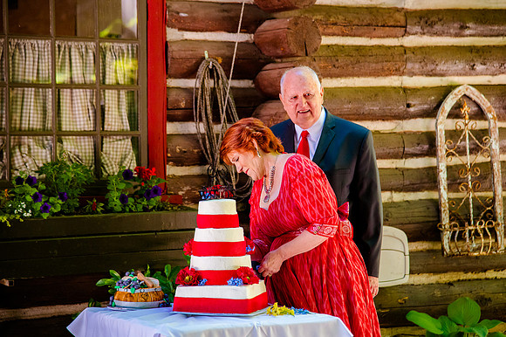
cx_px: 253
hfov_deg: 17.2
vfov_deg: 11.5
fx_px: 1675
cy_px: 168
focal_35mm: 119
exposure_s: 1/320
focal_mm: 110
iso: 2500
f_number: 4
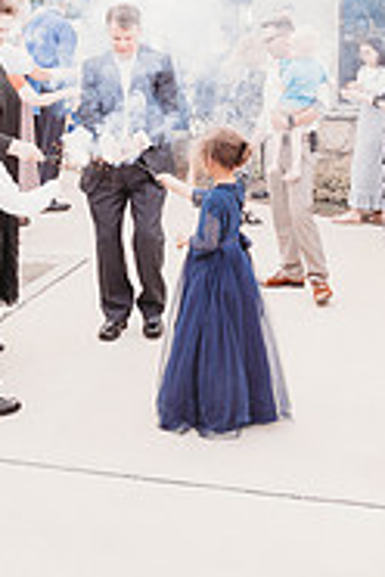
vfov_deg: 31.9
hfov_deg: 23.3
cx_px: 239
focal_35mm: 58
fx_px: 930
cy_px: 6
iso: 160
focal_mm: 24
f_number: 2.5
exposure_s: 1/200
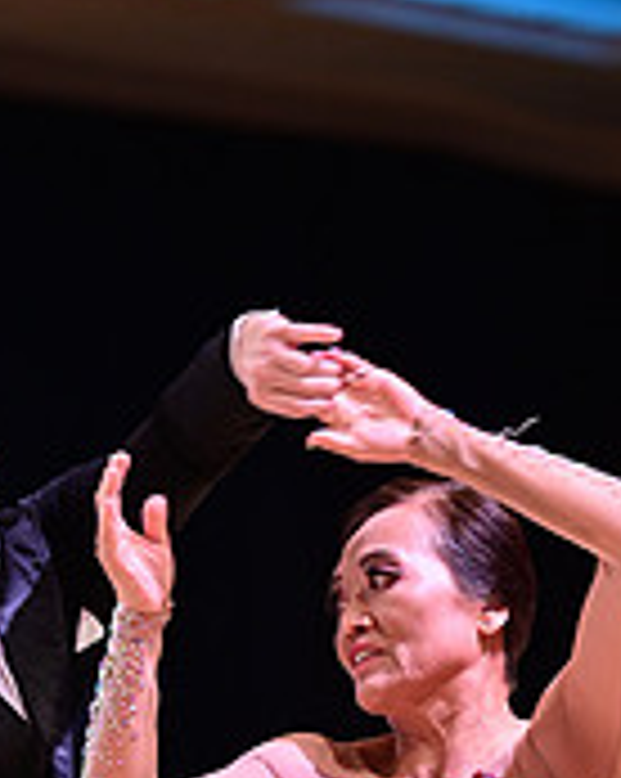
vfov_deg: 5.5
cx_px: 338
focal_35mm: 346
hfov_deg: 4.5
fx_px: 7963
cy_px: 1169
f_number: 2.8
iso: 1600
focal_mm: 110
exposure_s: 1/320
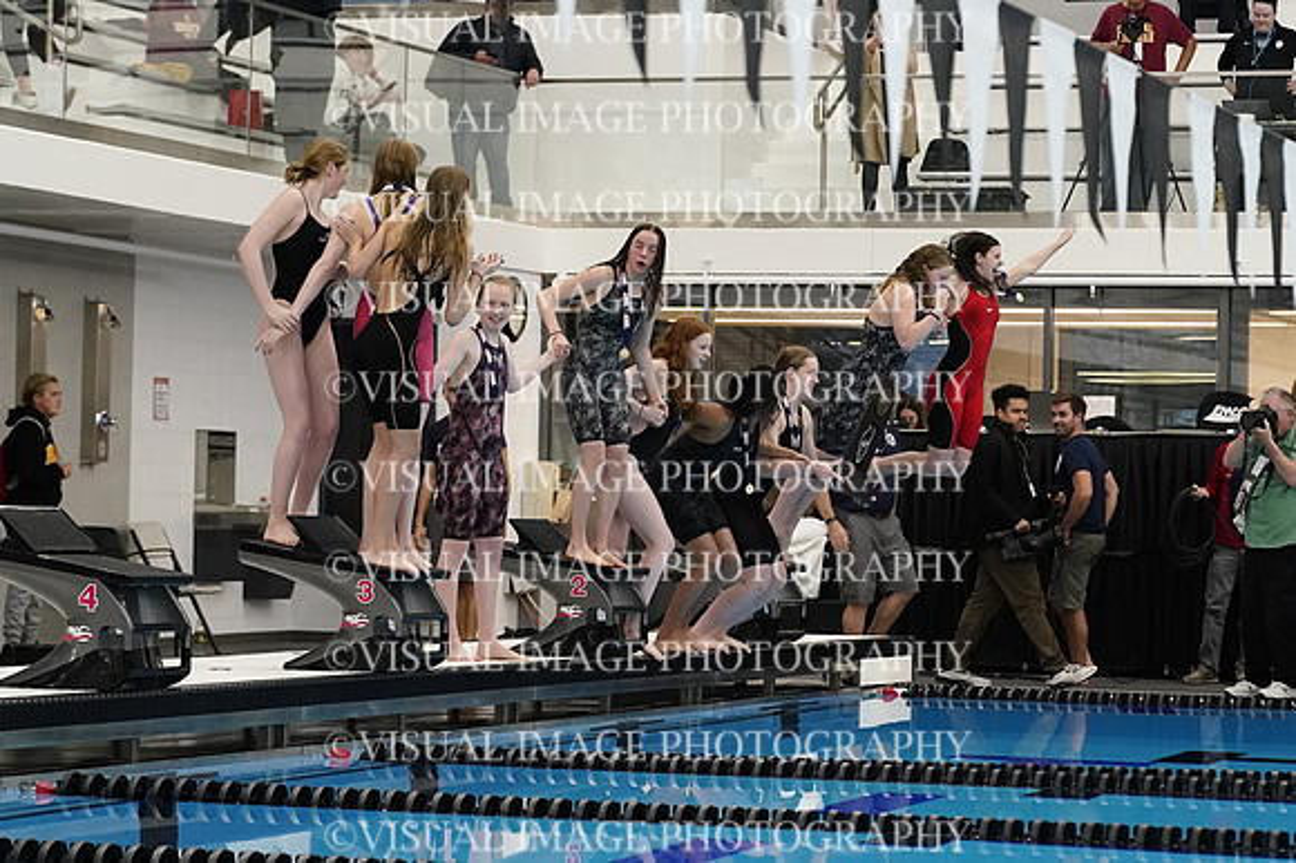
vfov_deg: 11.4
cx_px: 648
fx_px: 4317
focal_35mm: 120
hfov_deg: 17.1
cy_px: 432
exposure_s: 1/800
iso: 6400
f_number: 4
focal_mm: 80
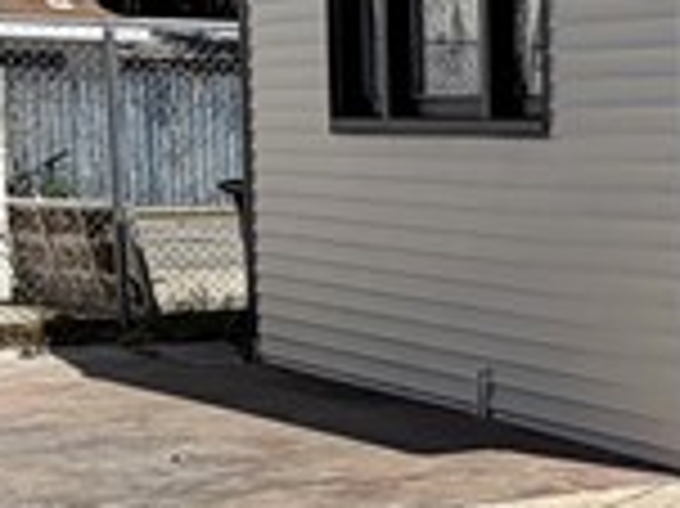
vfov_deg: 15.5
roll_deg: -0.3
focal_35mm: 95
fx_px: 1865
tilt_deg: -6.4
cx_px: 982
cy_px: 324
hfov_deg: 18.6
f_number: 2.2
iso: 20
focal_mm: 2.22
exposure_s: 1/1259
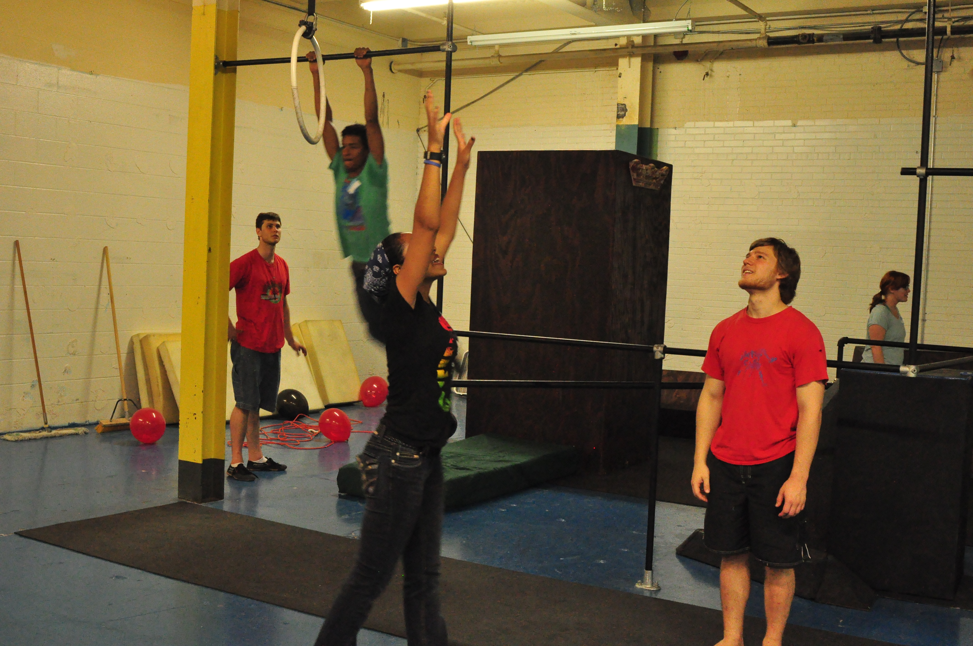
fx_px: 1134
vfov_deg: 31.8
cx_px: 486
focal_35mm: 42
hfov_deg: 46.4
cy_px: 323
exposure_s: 1/40
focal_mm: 28
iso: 3200
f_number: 8
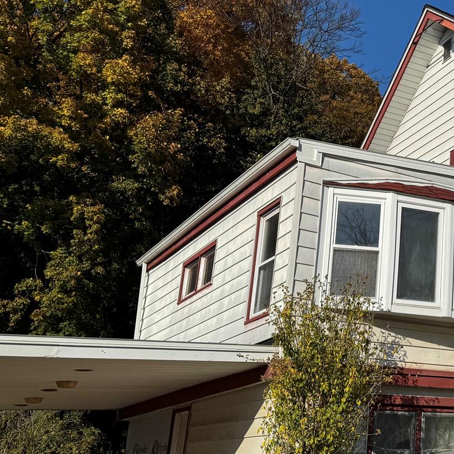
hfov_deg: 27.8
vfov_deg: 32.2
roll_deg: -0.5
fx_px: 786
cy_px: 232
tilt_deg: +16.8
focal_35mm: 53
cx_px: 559
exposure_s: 1/7937
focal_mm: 6.76
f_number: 1.78
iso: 80
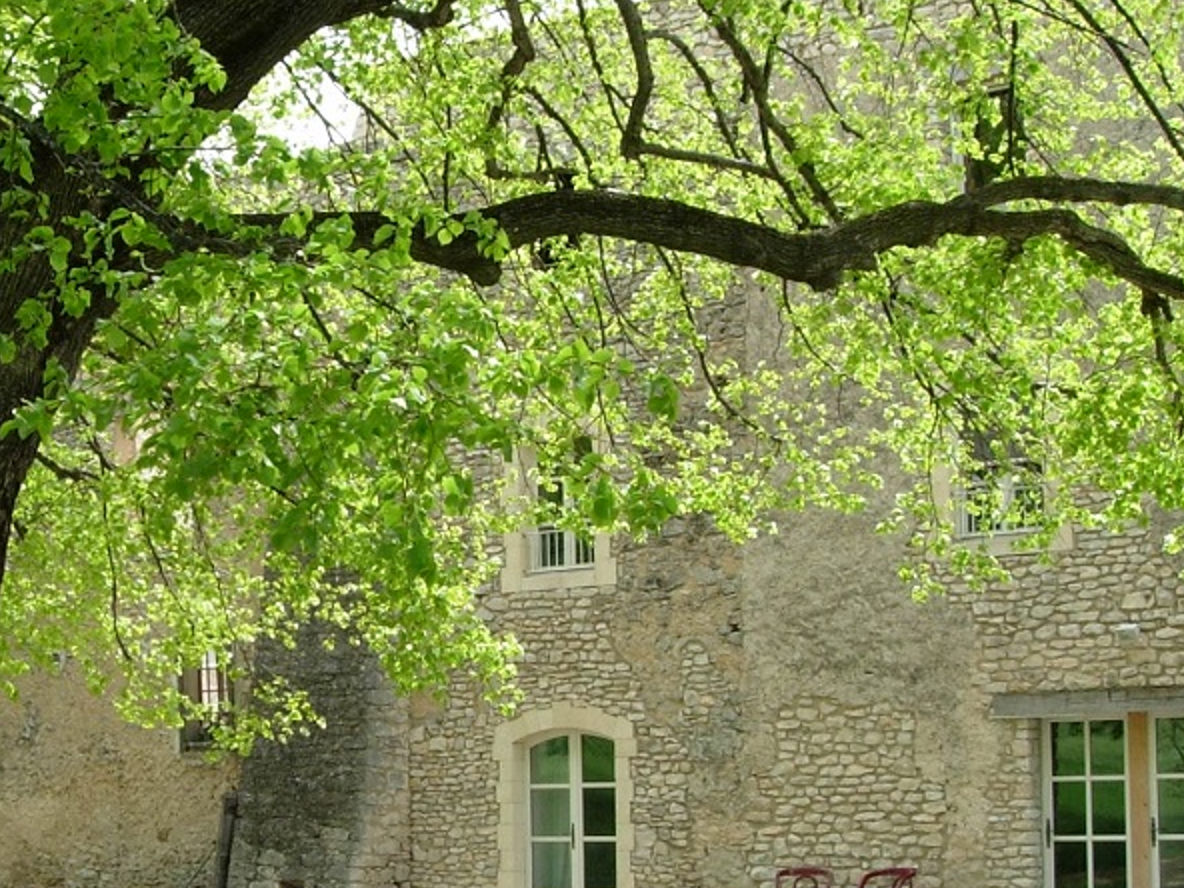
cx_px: 200
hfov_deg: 24.8
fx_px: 2634
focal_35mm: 77
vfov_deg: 19.1
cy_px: 570
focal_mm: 7.8
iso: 79
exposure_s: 1/249
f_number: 4.8
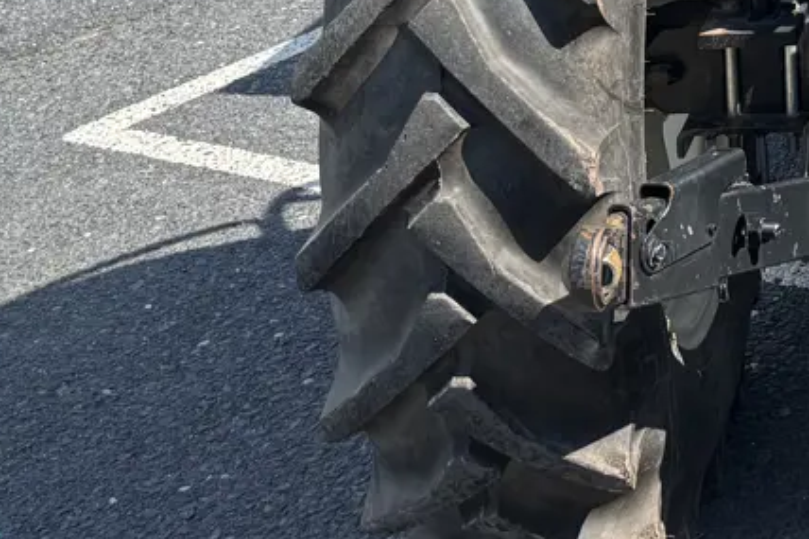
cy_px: -399
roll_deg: +2.8
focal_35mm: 91
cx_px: 1030
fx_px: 2044
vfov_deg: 13.6
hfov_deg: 20.6
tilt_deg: -6.5
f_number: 1.6
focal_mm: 5.96
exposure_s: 1/1949
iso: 50
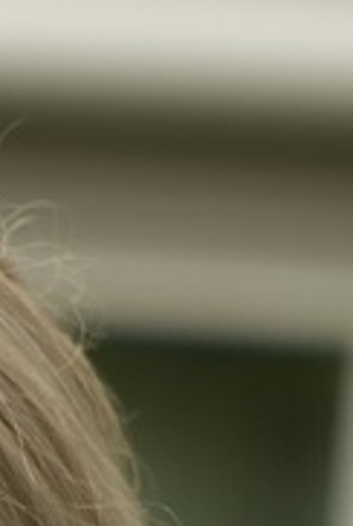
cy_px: 1621
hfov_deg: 2.8
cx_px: -583
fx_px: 7209
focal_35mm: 492
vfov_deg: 4.0
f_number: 4
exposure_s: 1/250
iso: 200
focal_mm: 70
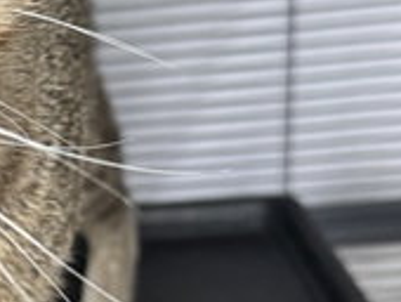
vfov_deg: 15.8
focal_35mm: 94
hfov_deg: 20.3
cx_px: 17
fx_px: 1090
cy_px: 183
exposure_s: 1/80
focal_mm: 6.76
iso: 200
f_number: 1.78
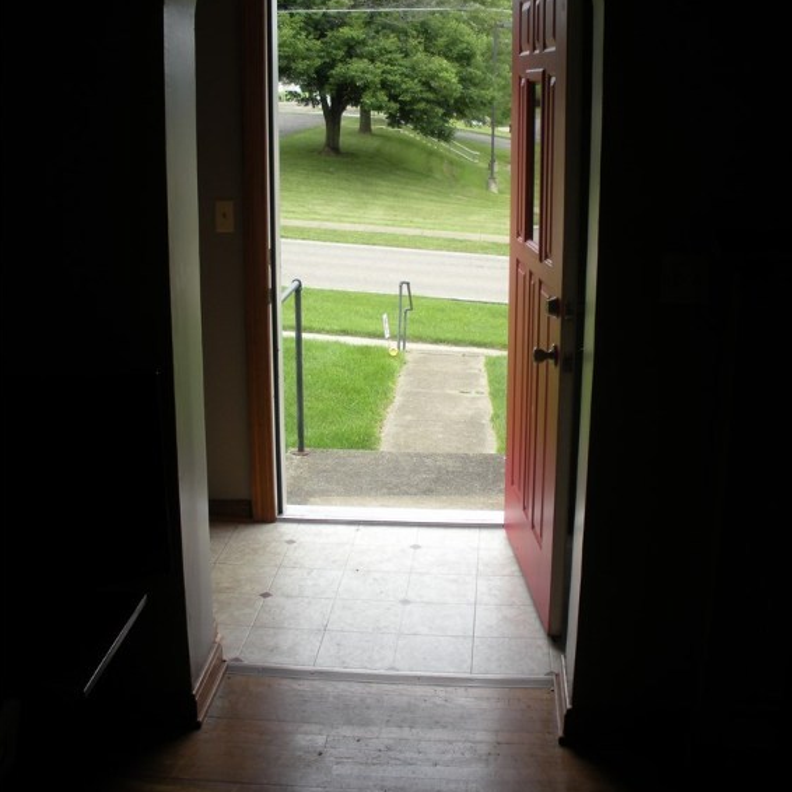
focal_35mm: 42
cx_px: 399
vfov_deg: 40.0
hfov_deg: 40.0
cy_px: 375
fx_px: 1087
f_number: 3.5
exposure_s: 1/165
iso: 64
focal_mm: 6.3
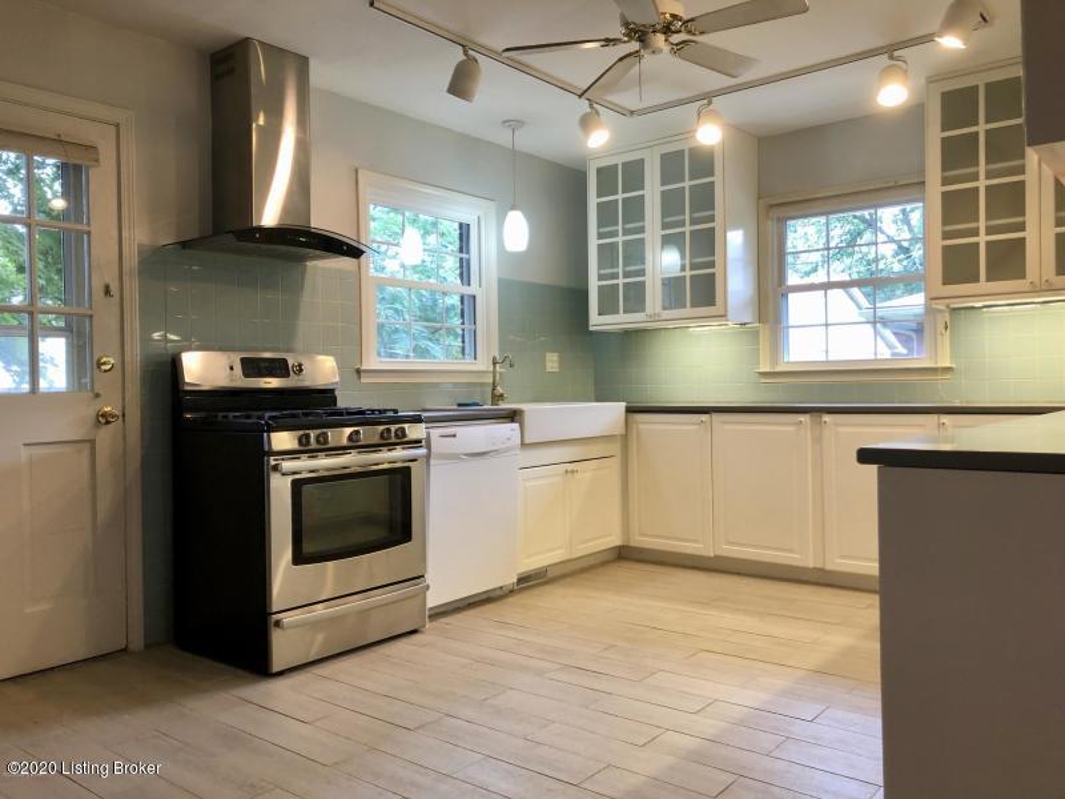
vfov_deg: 49.7
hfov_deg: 63.4
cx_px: 532
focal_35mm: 28
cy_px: 400
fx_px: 861
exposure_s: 1/30
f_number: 1.8
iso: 32
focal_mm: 3.99
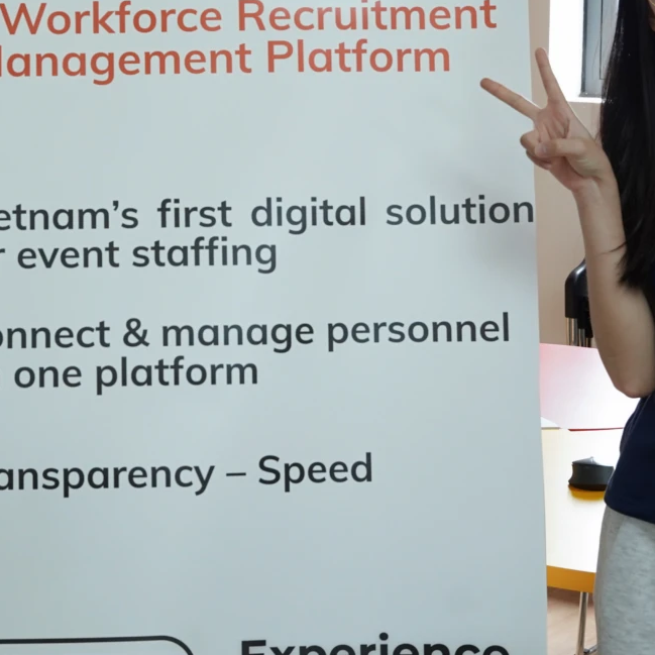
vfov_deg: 20.4
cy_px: 132
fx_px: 1798
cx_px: 159
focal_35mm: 84
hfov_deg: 20.5
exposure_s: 1/100
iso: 1000
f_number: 5.6
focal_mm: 33.4
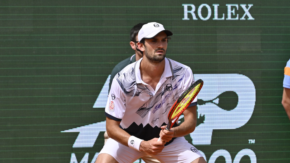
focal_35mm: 535
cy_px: 96
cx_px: 145
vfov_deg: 2.3
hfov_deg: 4.0
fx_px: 4113
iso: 640
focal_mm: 340
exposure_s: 1/2500
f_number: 8
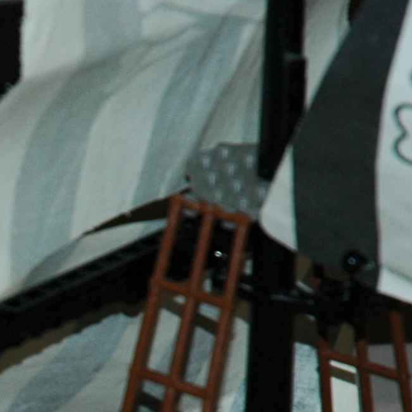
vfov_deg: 4.2
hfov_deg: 4.2
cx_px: -289
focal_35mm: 412
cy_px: 559
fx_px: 5548
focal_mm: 70
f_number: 7.1
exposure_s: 1/125
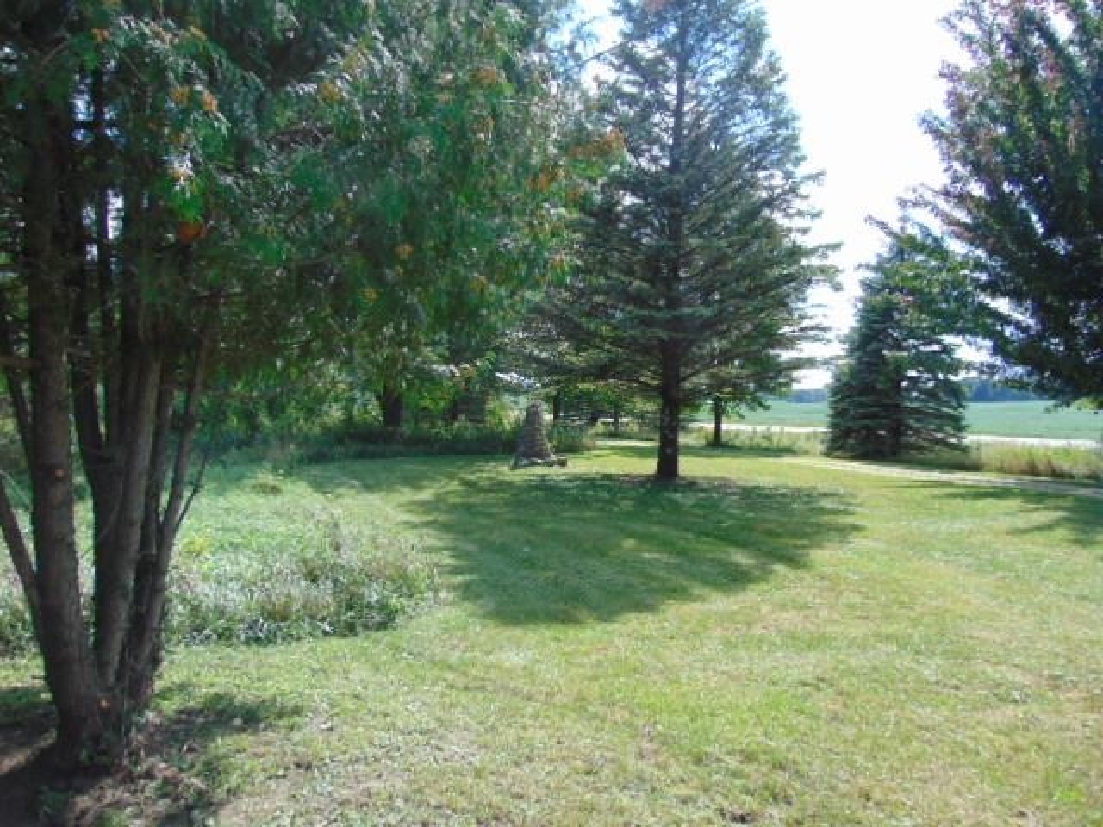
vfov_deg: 54.9
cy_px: 414
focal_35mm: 25
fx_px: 797
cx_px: 552
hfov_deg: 69.4
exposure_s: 1/500
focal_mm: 4.5
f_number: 3
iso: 80
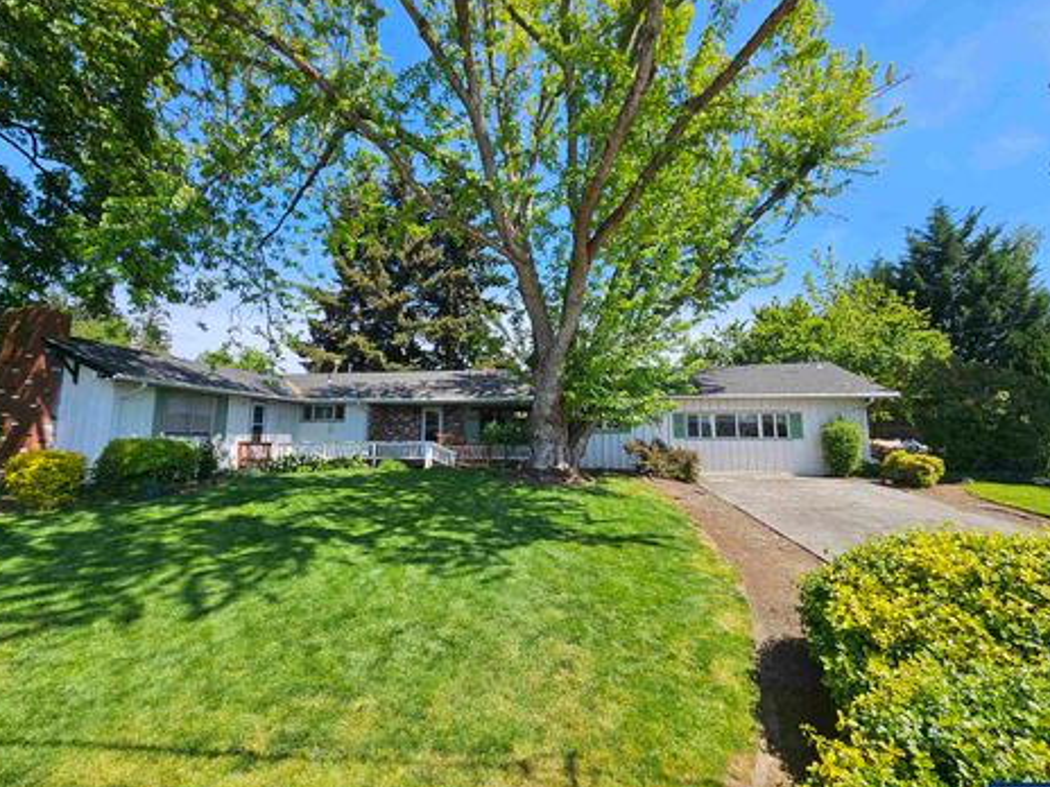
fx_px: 425
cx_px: 496
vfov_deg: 85.6
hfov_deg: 102.0
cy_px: 377
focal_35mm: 14
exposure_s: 1/1347
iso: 50
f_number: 2.2
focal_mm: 2.2
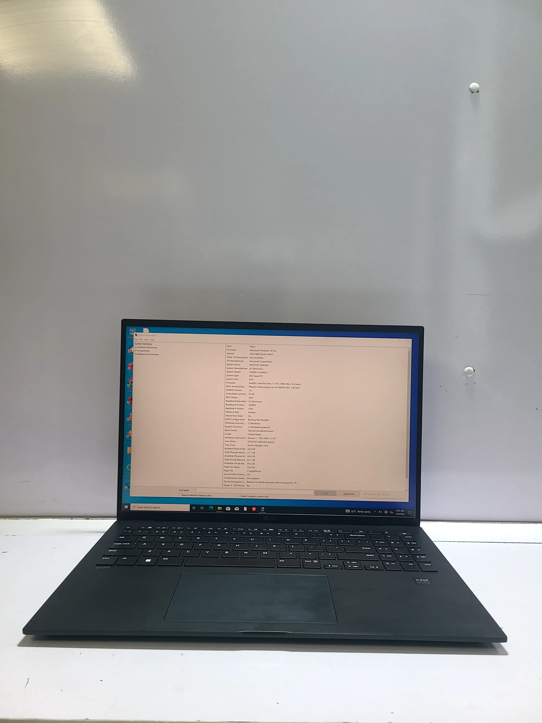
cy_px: 362
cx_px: 271
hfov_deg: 53.1
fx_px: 543
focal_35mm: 26
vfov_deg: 67.3
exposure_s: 1/50
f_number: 1.8
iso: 64
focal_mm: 5.4
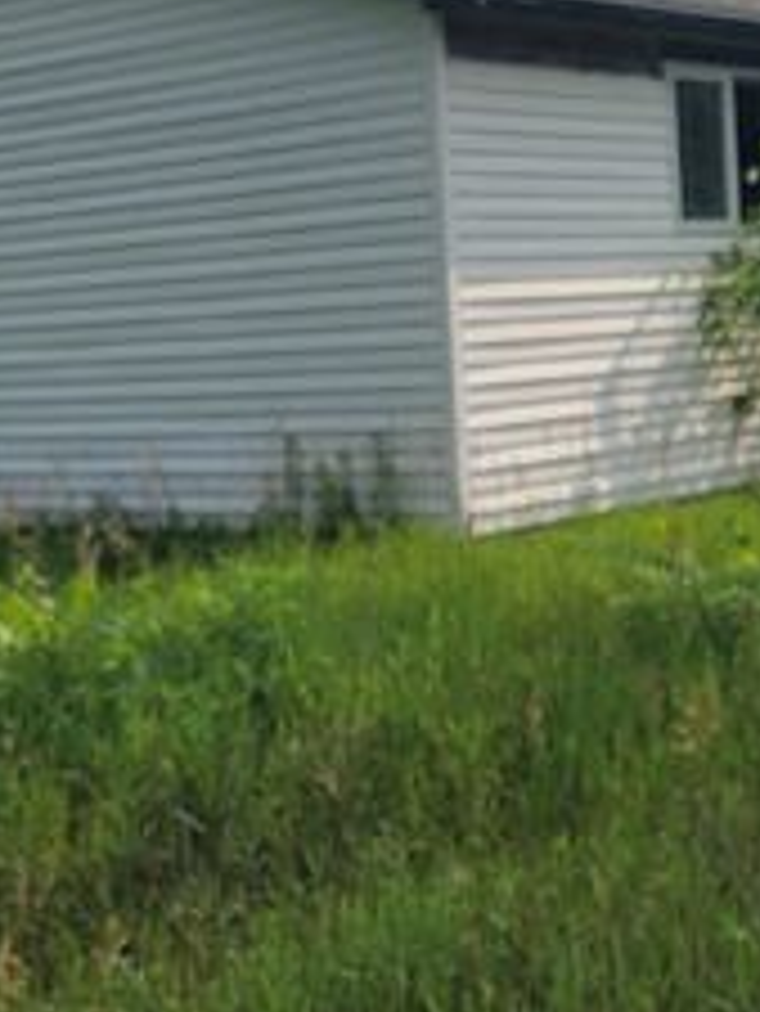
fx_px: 2076
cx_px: 639
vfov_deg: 27.3
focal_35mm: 71
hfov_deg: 20.4
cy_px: 394
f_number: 1.8
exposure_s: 1/1445
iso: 16
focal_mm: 6.7
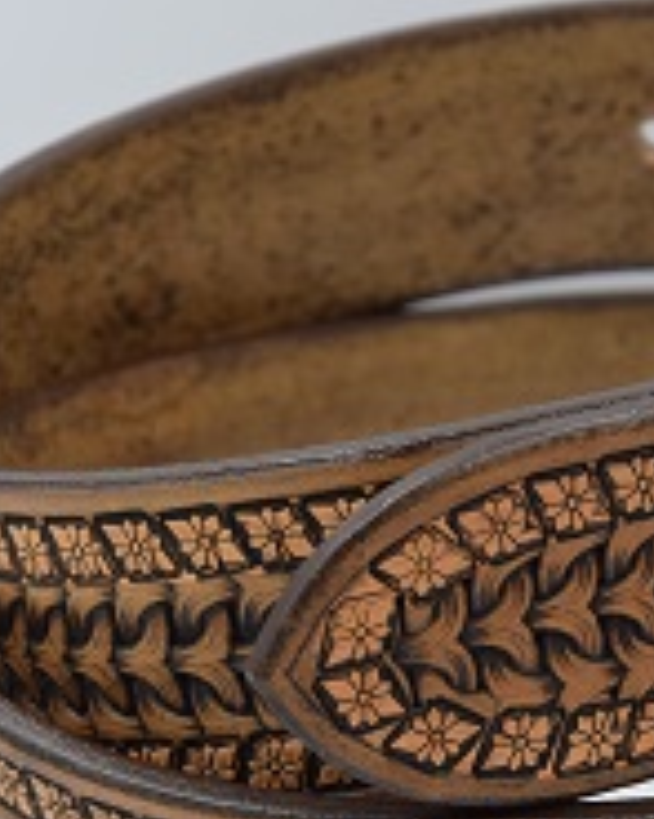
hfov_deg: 9.3
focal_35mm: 165
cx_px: 552
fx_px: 3995
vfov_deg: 11.7
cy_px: 628
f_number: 8
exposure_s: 1/250
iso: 500
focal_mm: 48
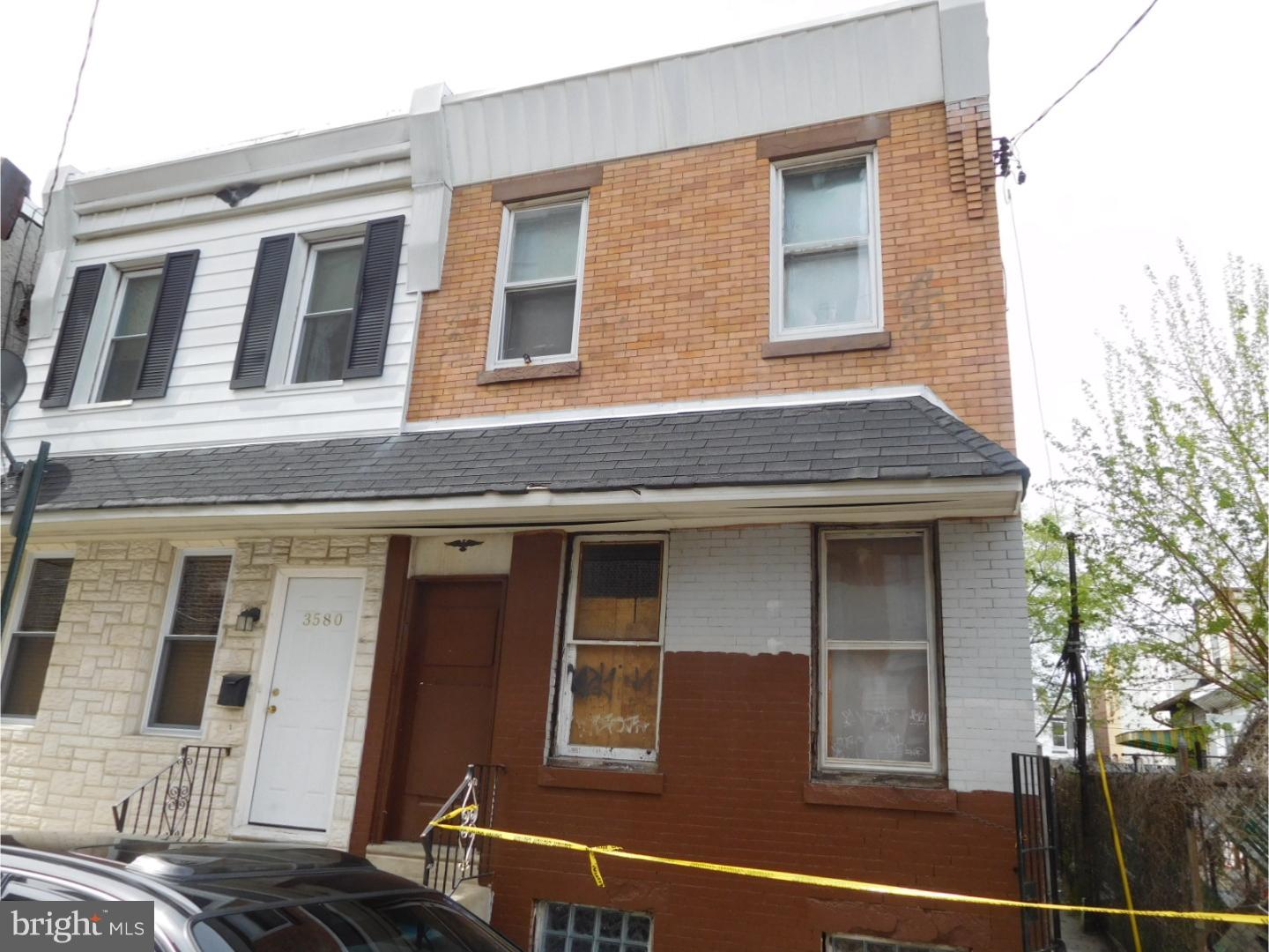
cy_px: 476
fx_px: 916
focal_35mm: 25
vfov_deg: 54.9
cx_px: 634
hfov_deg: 69.4
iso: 125
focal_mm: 4.5
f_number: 3.4
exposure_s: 1/500
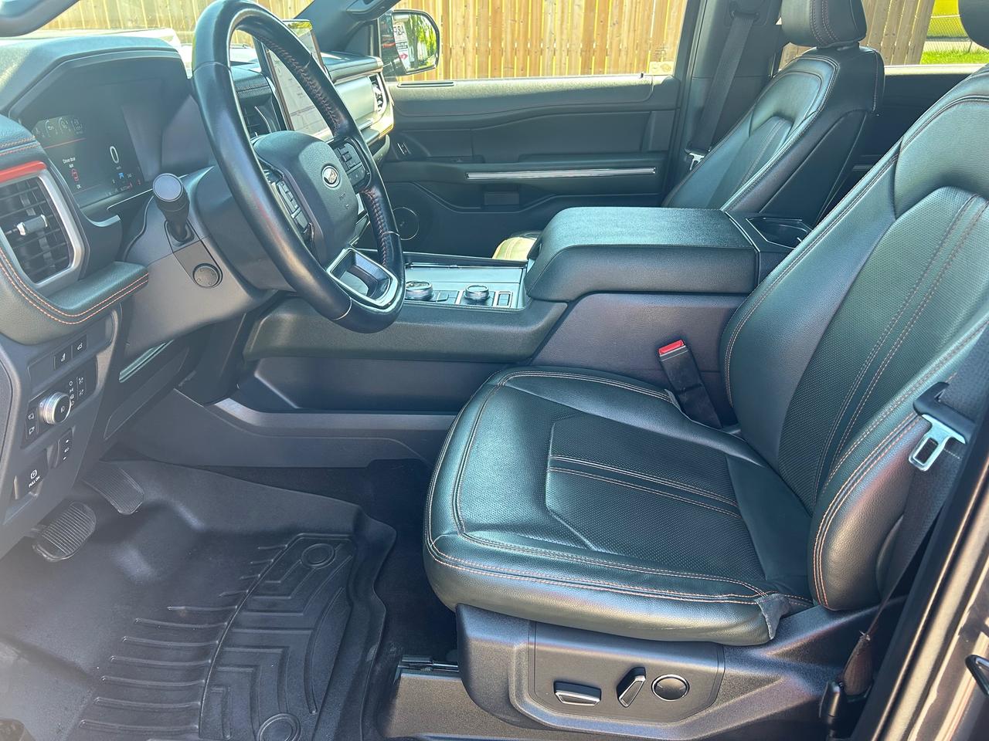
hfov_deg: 67.3
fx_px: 743
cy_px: 370
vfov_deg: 53.1
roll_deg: -0.6
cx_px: 494
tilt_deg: -27.1
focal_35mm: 26
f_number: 1.5
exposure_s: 1/121
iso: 80
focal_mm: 5.7
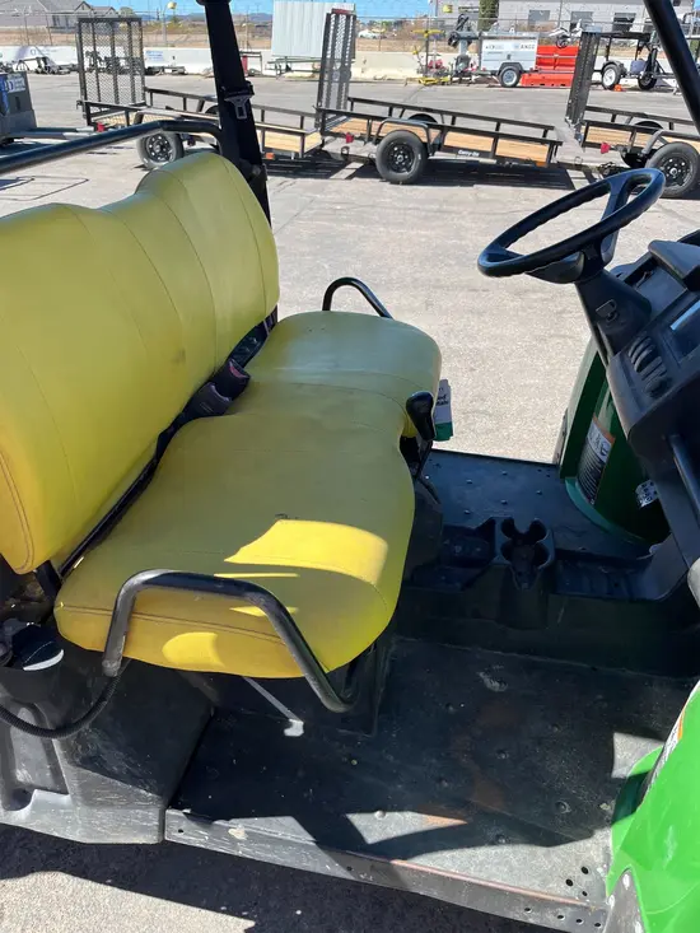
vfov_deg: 67.3
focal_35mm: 26
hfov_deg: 53.1
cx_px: 350
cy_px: 466
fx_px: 701
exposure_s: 1/1441
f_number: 1.6
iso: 50
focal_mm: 5.1
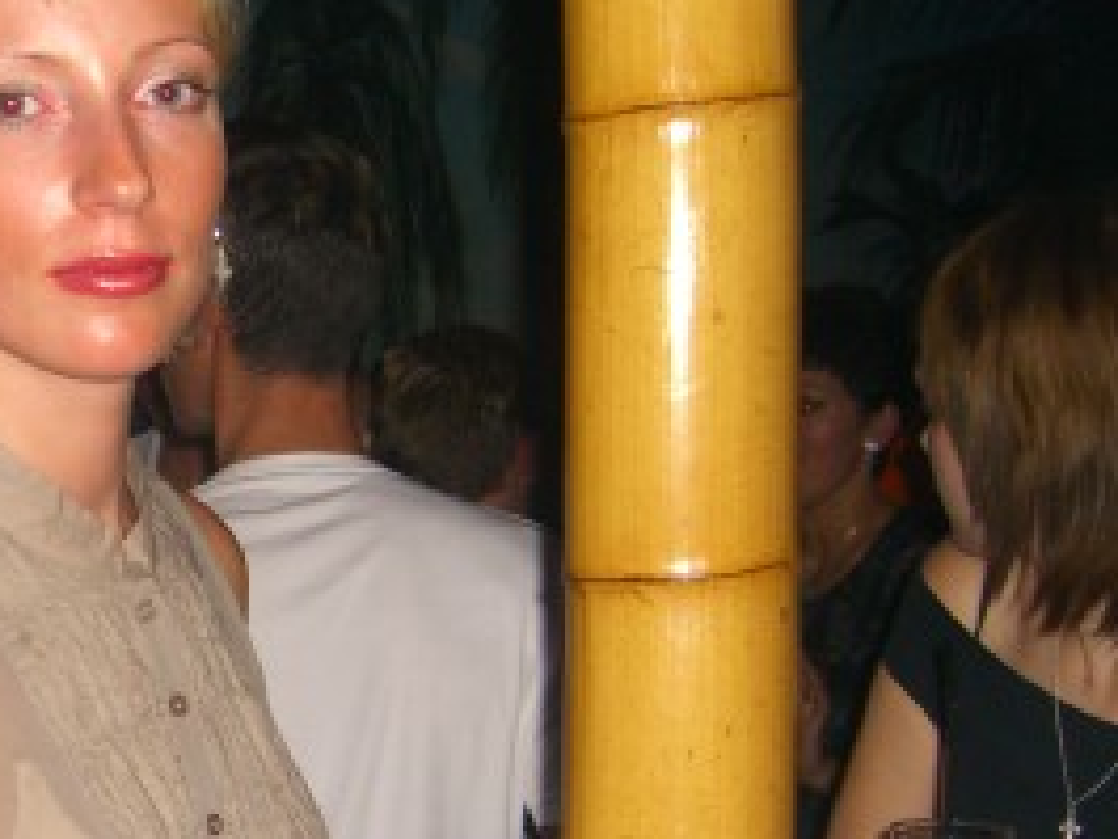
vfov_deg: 17.1
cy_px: 578
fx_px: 2779
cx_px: -38
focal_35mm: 86
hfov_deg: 21.8
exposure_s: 1/60
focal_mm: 7.9
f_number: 2.8
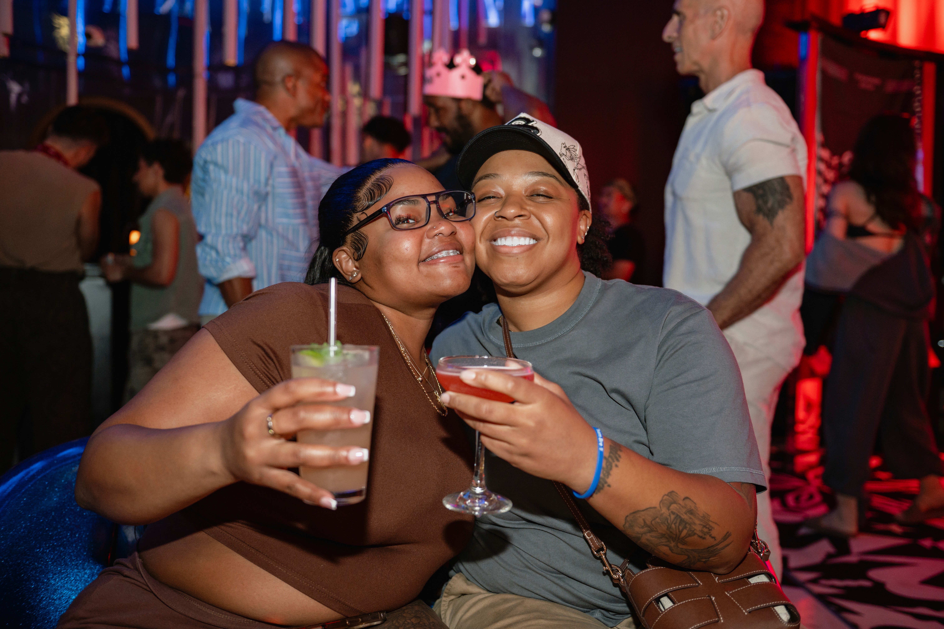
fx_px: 918
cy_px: 314
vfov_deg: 37.9
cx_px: 472
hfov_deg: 54.4
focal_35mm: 35
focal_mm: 35
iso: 800
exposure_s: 1/50
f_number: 2.8
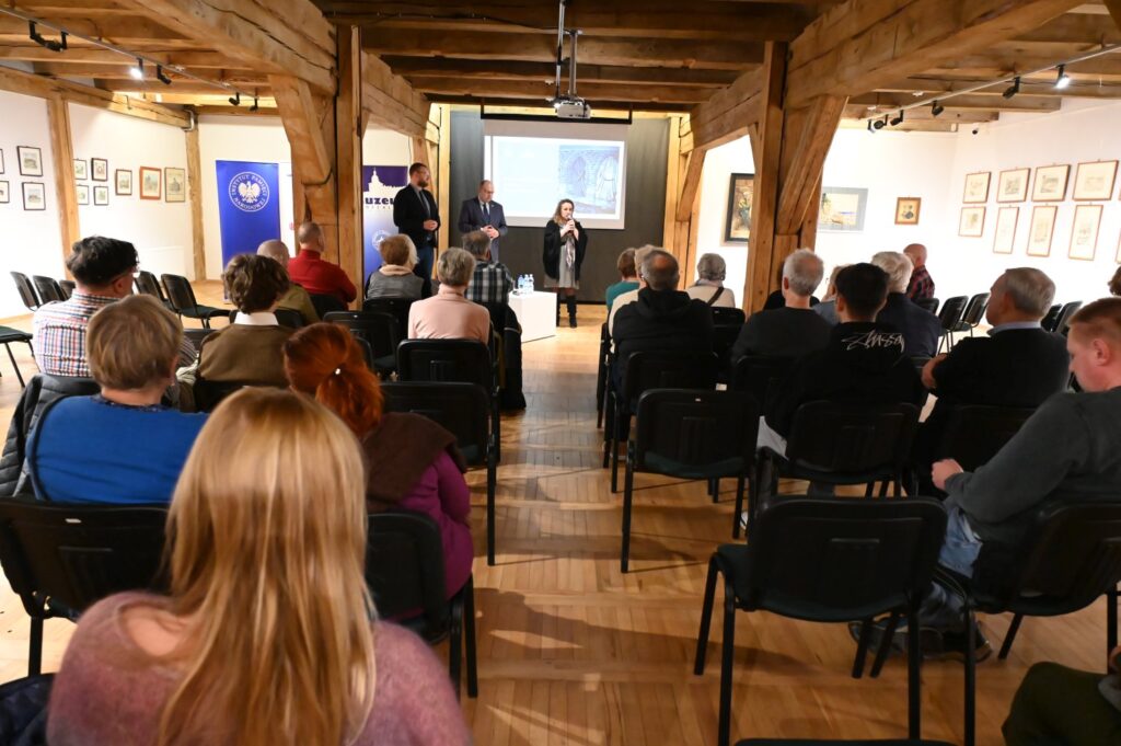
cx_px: 560
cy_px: 373
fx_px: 747
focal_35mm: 24
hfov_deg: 73.8
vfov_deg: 53.1
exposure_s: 1/125
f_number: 6.3
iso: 12800
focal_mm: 24
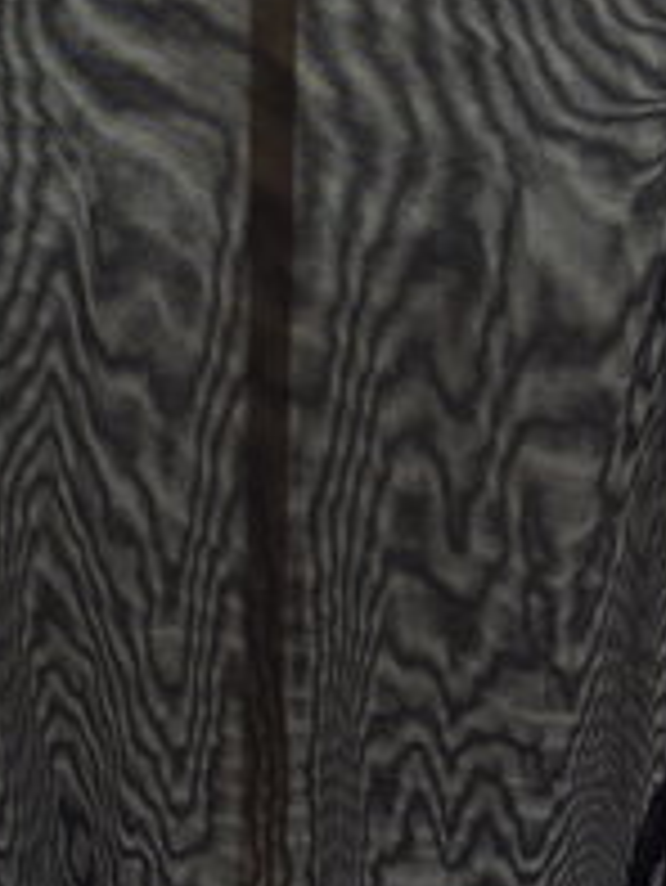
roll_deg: +0.6
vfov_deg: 15.2
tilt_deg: -12.2
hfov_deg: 11.4
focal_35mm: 130
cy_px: 385
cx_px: 256
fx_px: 3331
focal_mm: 6.76
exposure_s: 1/100
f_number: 1.78
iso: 64
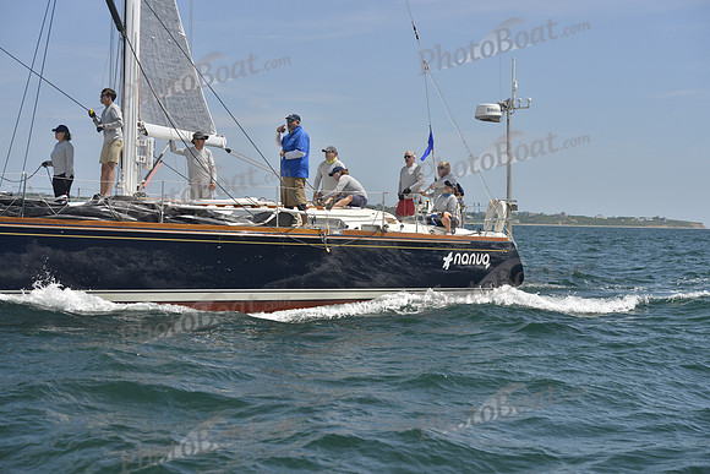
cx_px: 355
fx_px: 1381
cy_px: 237
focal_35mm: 70
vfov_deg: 19.5
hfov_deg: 28.8
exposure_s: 1/800
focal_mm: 70
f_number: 7.1
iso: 400
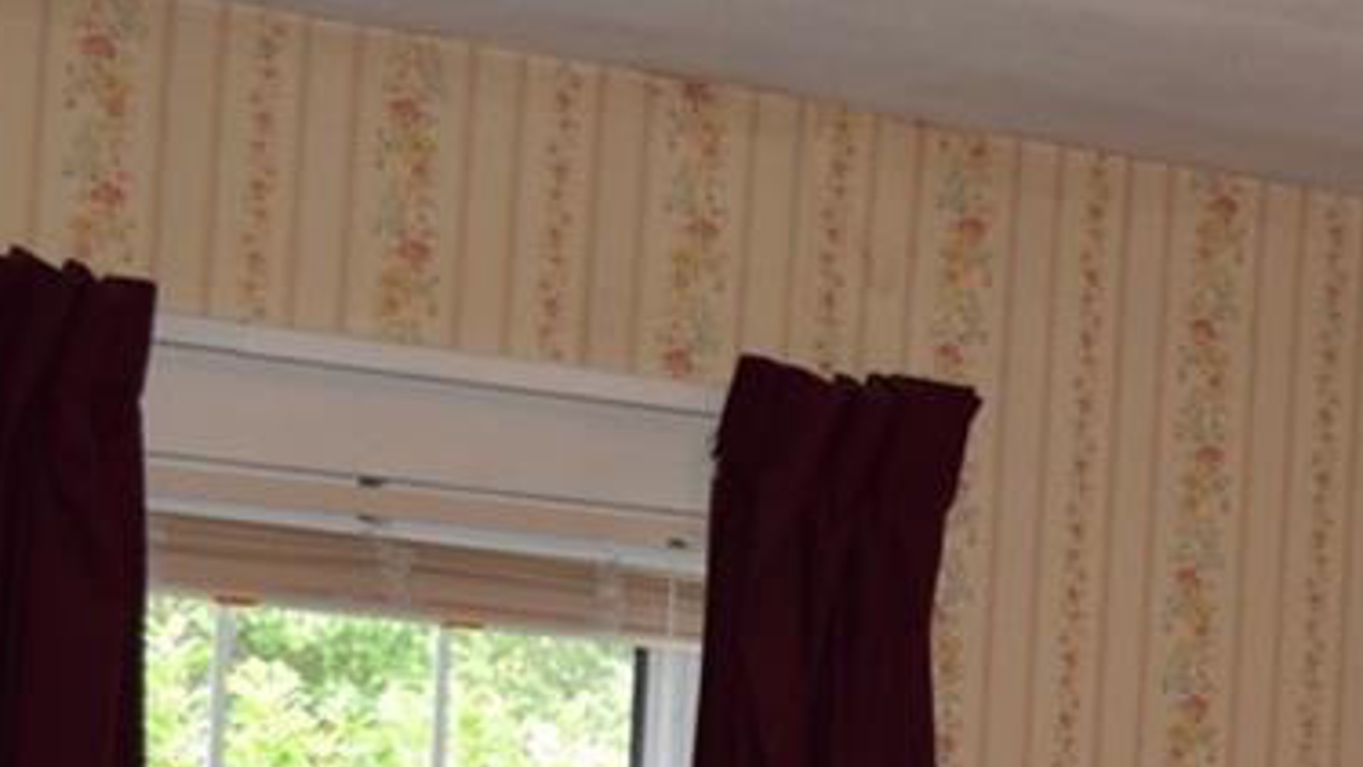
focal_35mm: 124
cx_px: 1428
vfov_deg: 9.5
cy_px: 1121
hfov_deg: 16.8
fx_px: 4497
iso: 800
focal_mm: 29
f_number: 5.6
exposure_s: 1/125
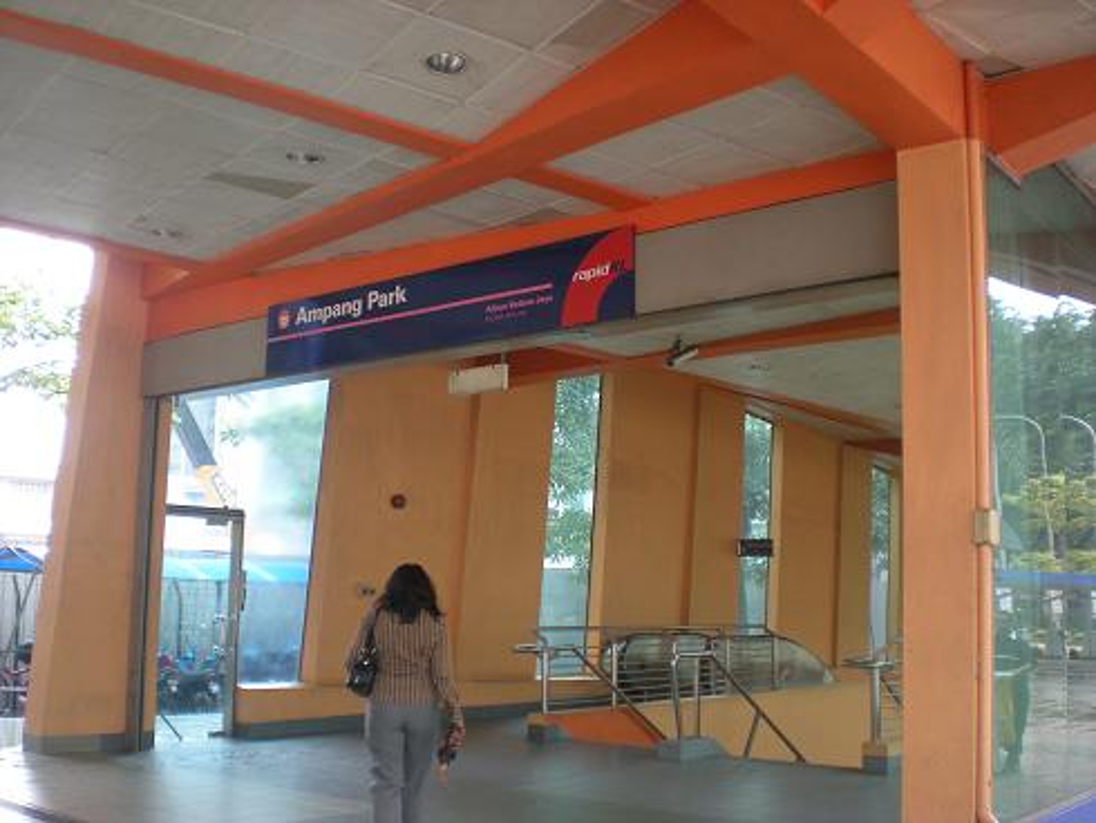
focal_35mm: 38
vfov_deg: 37.8
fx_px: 1204
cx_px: 548
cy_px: 412
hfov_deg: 49.0
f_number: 3.1
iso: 147
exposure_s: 1/59.8
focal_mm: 6.3
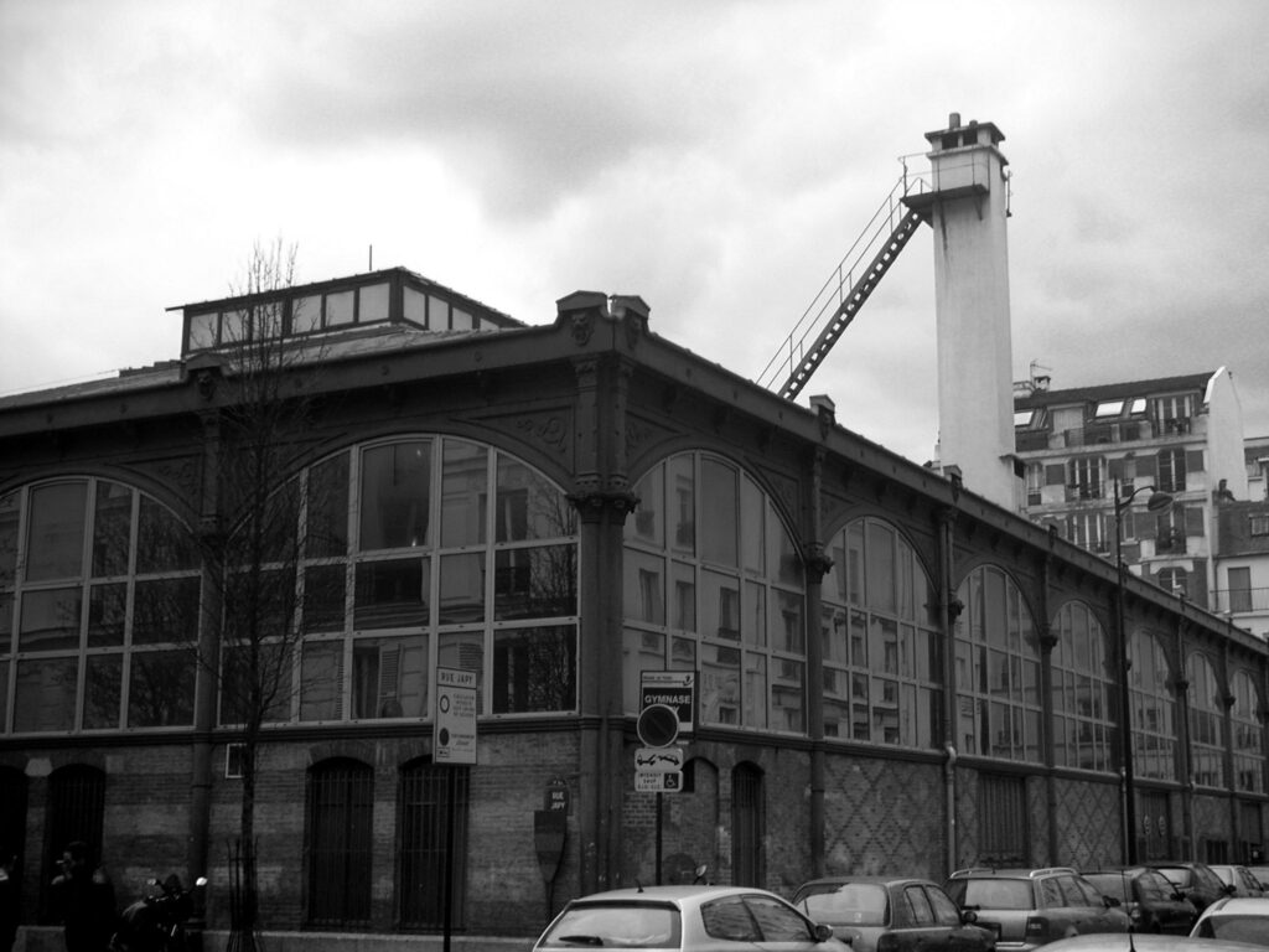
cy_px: 476
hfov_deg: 39.7
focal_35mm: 48
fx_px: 1760
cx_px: 634
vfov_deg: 30.3
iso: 50
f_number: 2.9
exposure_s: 1/50
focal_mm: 7.5
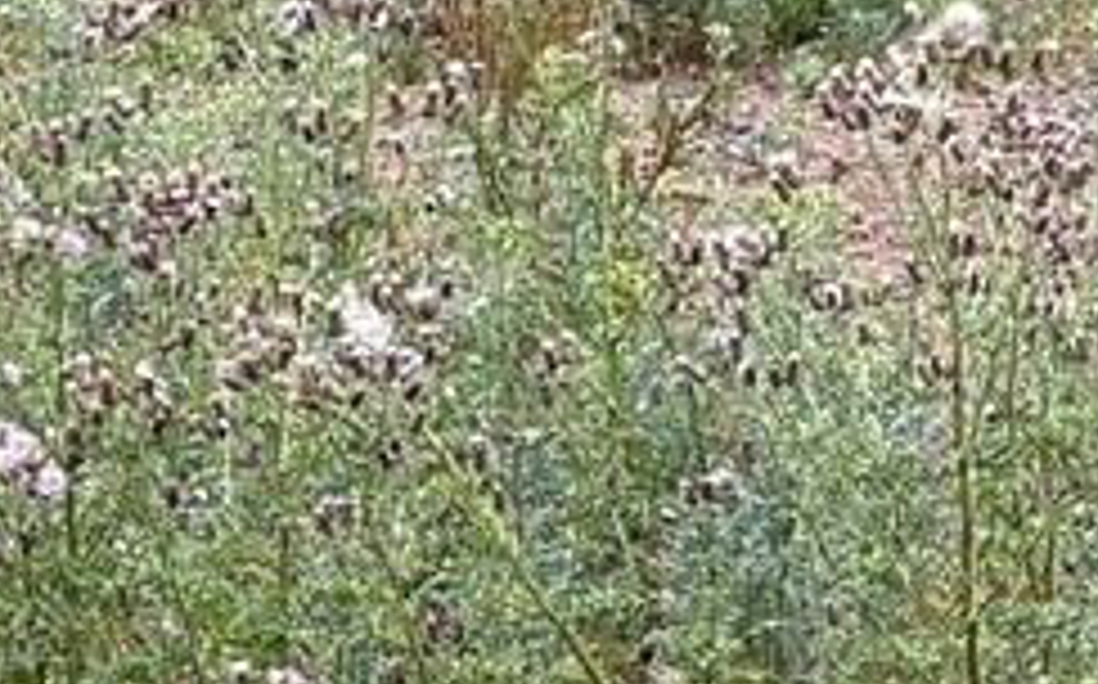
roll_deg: -0.2
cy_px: 99
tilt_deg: -14.3
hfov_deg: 10.8
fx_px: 5411
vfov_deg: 7.2
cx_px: -963
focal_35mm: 181
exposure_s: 1/179
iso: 40
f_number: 1.6
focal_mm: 5.96
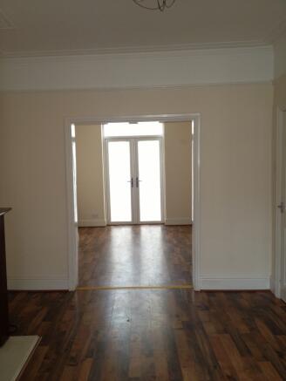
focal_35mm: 35
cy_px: 190
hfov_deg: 40.7
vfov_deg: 52.6
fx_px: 385
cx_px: 143
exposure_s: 1/30
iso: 100
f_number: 2.4
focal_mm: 4.28
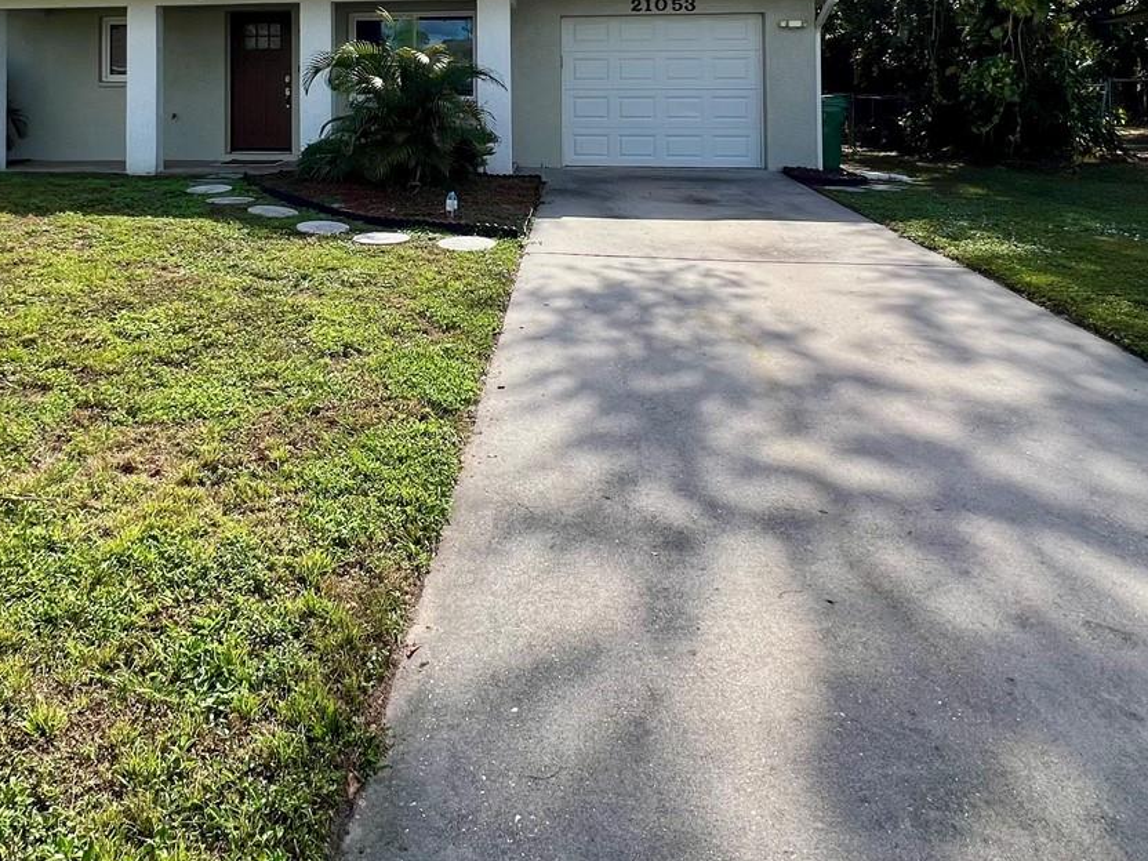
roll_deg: +0.5
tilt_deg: +1.6
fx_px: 829
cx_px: 442
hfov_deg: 68.5
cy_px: 69
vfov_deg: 48.4
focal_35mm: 25
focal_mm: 1.57
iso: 32
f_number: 1.8
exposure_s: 1/1845
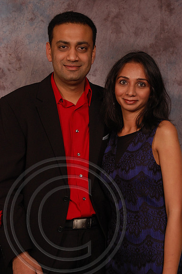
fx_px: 569
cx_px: 91
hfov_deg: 18.2
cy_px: 137
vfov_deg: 27.0
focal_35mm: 75
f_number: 5.6
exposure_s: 1/200
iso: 400
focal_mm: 50
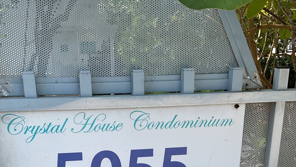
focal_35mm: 50
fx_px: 392
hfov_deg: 41.3
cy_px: 193
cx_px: 135
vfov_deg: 22.4
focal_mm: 3
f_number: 1.8
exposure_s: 1/883
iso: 16
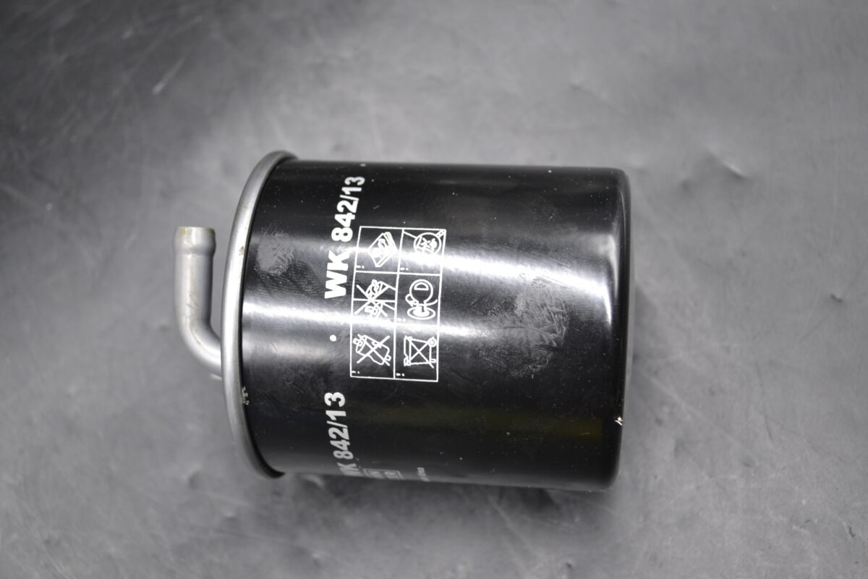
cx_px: 434
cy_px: 290
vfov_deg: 28.1
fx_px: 1157
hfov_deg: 41.1
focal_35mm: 48
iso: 400
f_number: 4.8
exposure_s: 1/40
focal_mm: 32
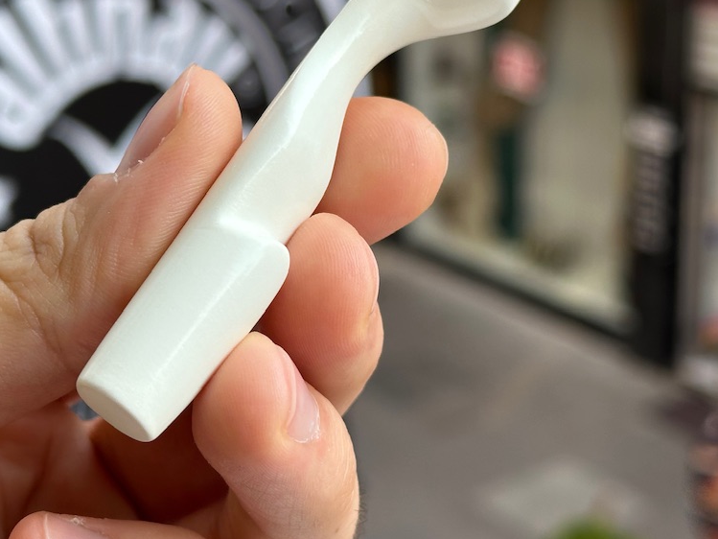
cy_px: 190
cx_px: 320
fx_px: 1701
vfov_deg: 18.0
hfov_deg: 23.8
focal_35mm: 82
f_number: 1.78
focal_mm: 6.86
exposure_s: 1/519
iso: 64
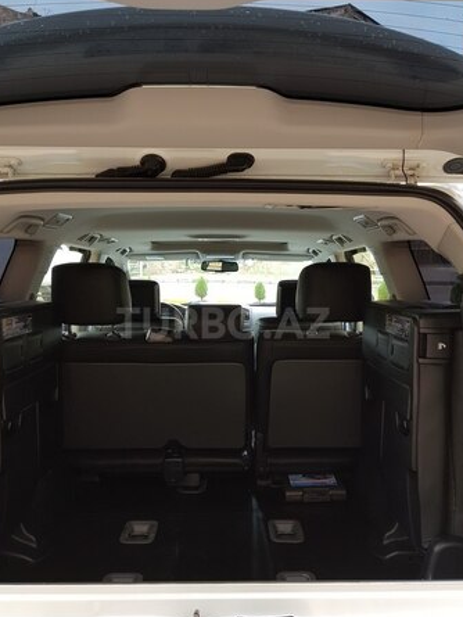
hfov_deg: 48.2
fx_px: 517
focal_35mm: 29
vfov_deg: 61.6
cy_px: 323
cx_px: 223
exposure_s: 1/56
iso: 40
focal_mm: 4.2
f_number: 1.7
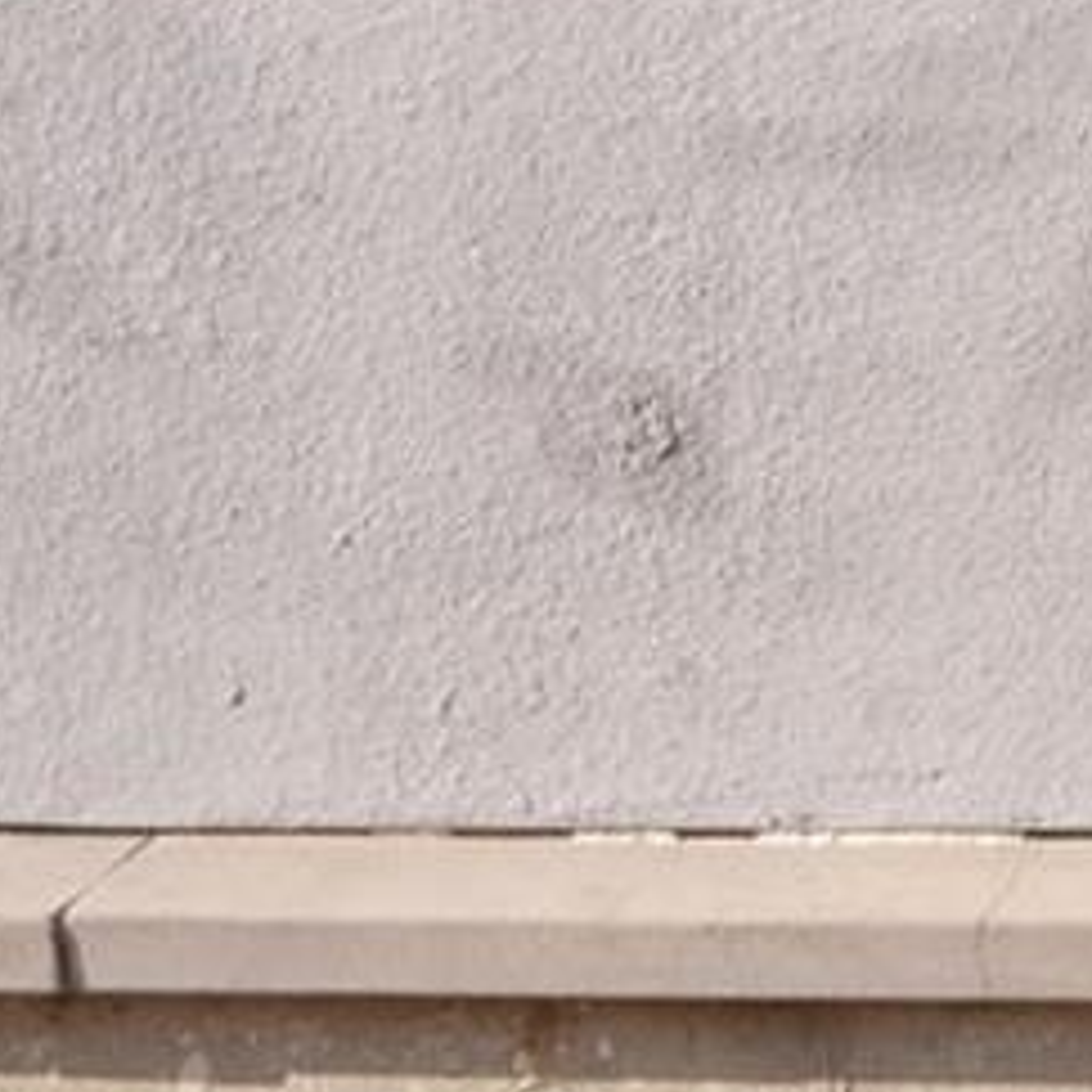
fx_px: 7174
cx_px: 3420
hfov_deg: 7.5
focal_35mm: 201
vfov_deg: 8.4
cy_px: -759
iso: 400
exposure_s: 1/125
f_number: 10
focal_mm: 18
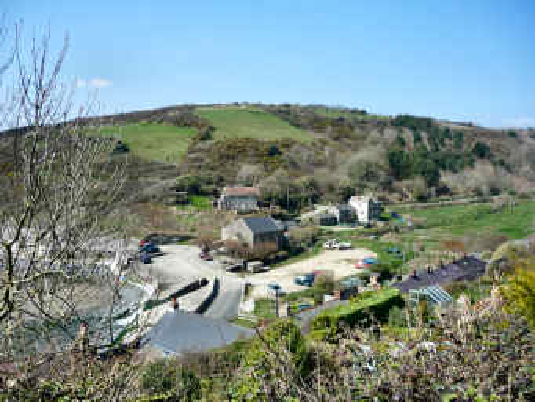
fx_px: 510
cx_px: 268
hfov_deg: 55.3
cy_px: 201
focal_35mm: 33
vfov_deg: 43.0
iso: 100
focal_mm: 5.5
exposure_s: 1/160
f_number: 8
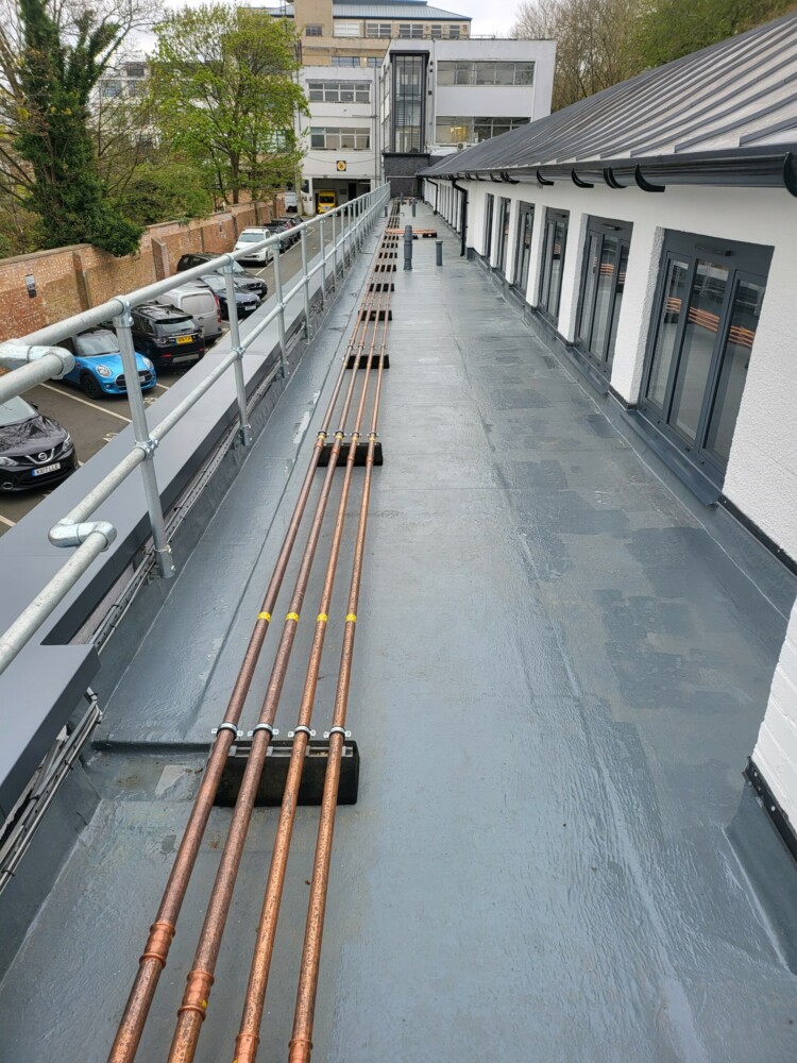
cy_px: 532
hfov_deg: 56.8
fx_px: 737
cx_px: 398
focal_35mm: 24
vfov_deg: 71.6
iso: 40
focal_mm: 5
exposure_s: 1/249
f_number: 1.8
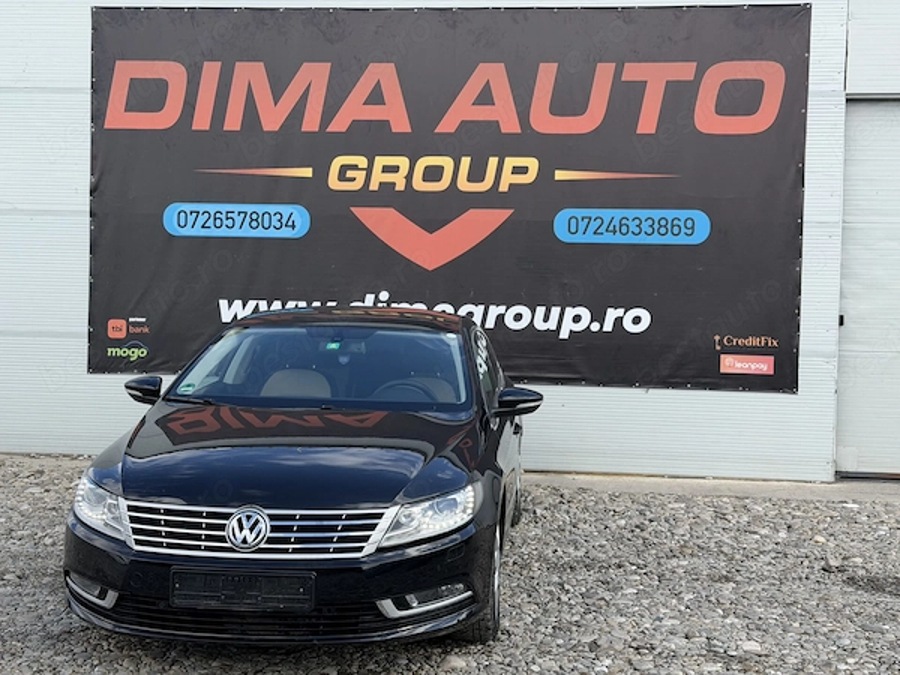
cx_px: 450
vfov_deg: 30.3
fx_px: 1248
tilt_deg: -1.0
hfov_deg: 39.7
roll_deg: -1.1
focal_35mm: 48
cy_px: 338
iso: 64
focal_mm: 6.76
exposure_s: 1/1484
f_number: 1.78
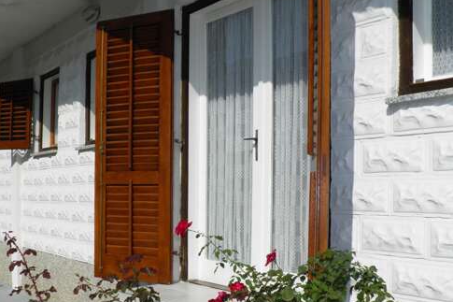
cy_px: 201
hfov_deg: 47.0
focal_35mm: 41
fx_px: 516
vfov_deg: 32.3
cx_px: 168
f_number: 5.7
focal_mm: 4.9
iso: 50
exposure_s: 1/800
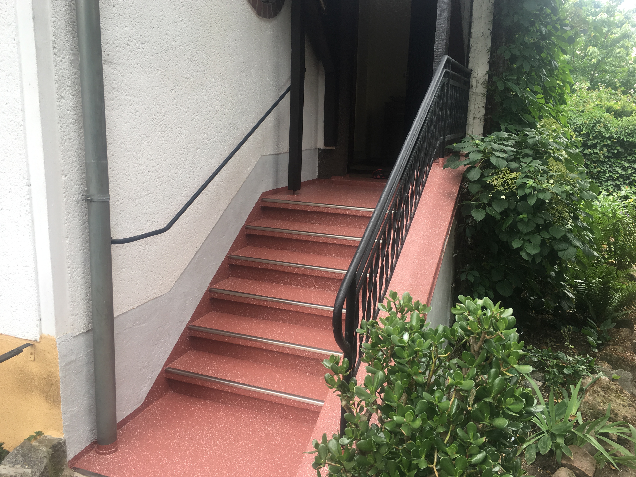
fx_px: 551
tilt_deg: -12.2
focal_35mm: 30
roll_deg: -1.1
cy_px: 232
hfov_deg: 60.0
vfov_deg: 46.8
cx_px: 315
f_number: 2.2
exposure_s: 1/112
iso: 25
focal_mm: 4.15
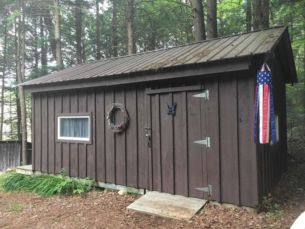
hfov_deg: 61.7
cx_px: 152
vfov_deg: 48.2
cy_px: 114
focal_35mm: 29
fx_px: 256
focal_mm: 4.15
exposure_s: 1/15
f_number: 2.2
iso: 50
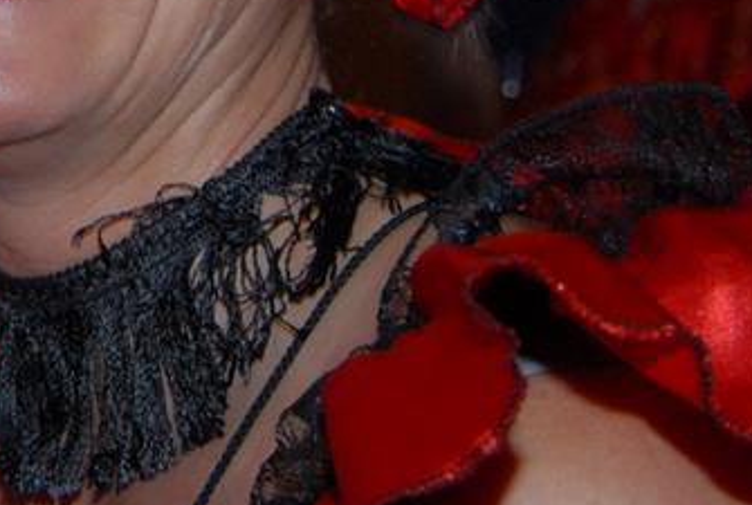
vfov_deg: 7.9
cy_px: 2
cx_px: -249
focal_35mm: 174
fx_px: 3643
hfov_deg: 11.5
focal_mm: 34
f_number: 5.6
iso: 400
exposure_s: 1/8
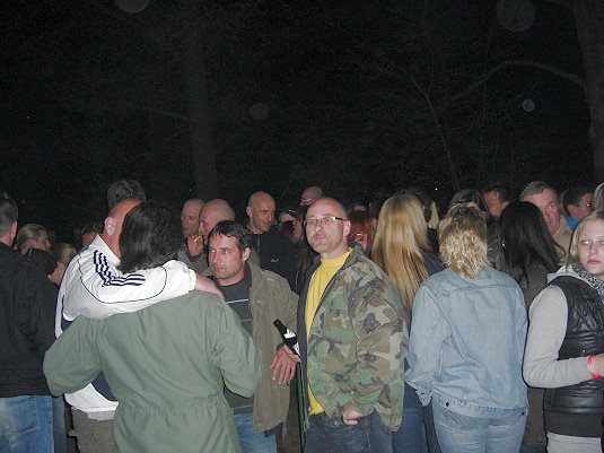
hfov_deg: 49.0
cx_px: 302
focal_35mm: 38
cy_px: 226
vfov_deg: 37.7
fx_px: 663
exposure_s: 1/60
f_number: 2.8
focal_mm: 7.9
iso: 200
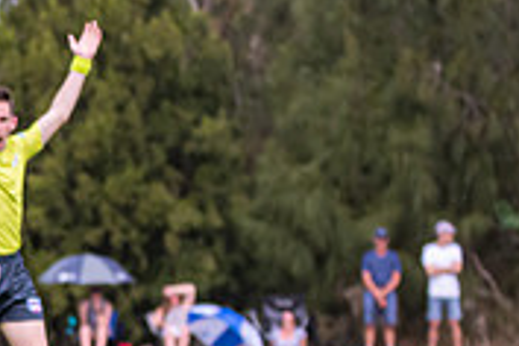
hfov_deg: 2.8
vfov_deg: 1.9
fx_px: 10466
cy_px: 462
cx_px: -396
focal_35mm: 726
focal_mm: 150
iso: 800
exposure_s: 1/1250
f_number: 6.3
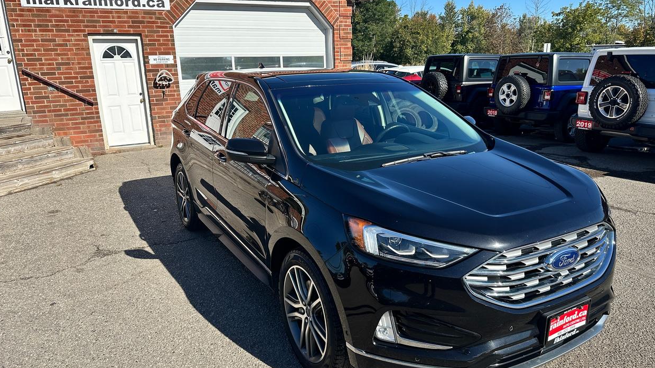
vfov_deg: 42.9
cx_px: 334
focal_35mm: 27
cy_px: 195
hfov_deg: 69.9
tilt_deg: -14.7
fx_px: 469
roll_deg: +1.9
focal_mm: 6.86
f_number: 1.78
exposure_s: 1/3058
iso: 80
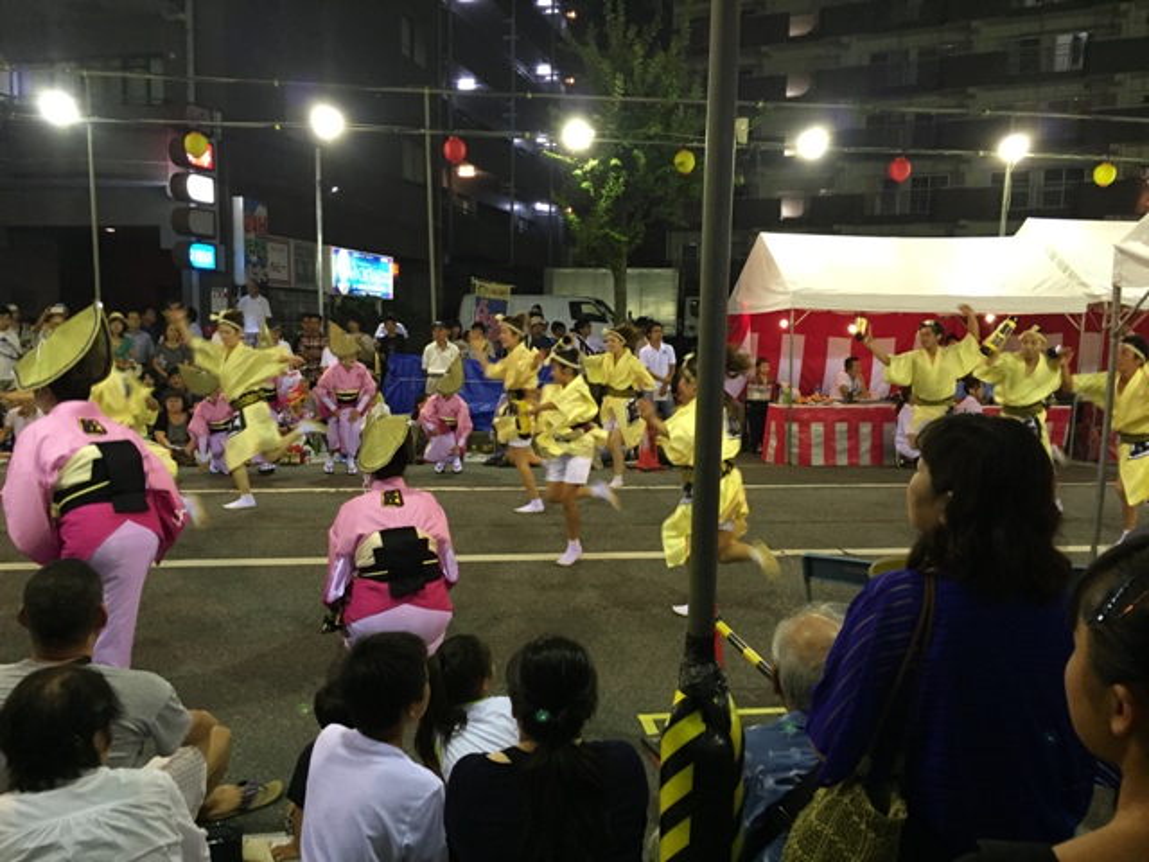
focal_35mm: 29
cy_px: 431
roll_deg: -1.0
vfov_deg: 48.2
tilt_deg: -4.9
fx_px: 963
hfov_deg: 61.7
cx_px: 574
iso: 200
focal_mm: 4.15
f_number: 2.2
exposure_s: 1/33
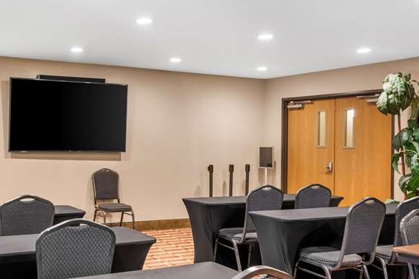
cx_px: 110
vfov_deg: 31.8
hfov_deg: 45.0
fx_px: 489
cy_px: 161
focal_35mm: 42
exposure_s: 2
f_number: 8
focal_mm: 24
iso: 320
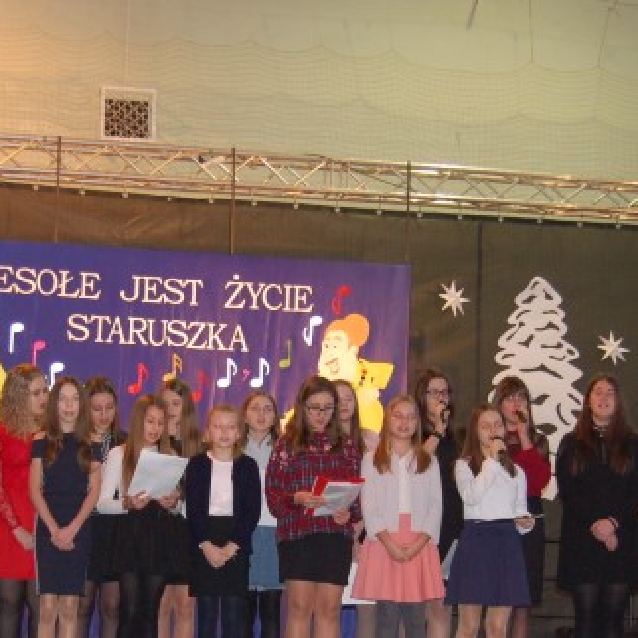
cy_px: 492
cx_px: 261
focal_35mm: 82
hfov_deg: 21.1
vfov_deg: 20.9
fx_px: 1710
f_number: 4.2
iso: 800
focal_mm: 26
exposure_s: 1/60
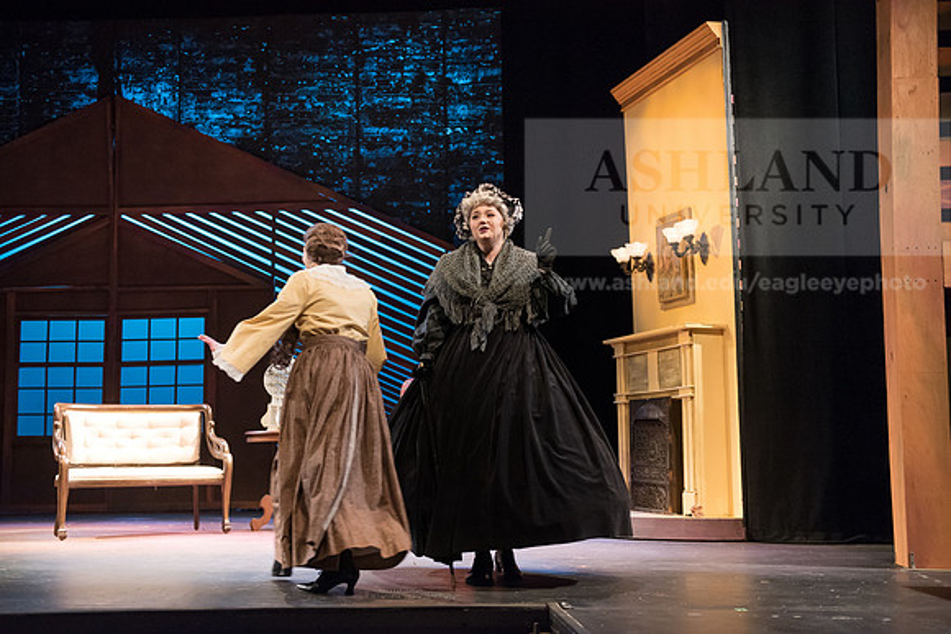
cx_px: 476
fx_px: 1268
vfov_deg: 28.1
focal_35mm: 48
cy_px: 317
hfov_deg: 41.1
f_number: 3.2
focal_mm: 48
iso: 3200
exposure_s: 1/160
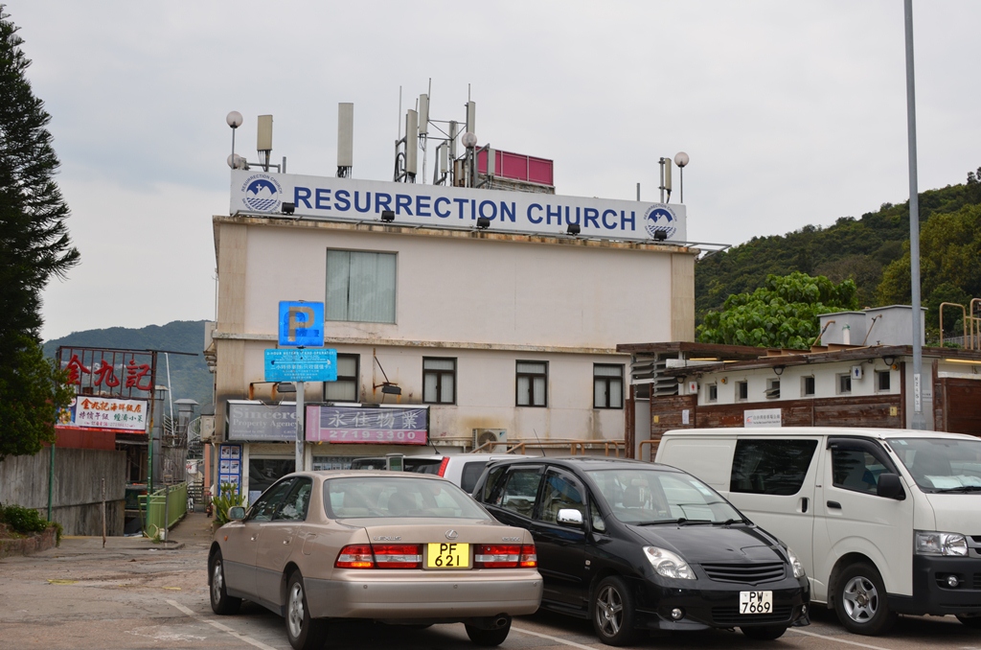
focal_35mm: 48
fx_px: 1305
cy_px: 325
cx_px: 490
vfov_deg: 27.9
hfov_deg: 41.2
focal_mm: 32
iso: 100
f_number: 8
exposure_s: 1/250
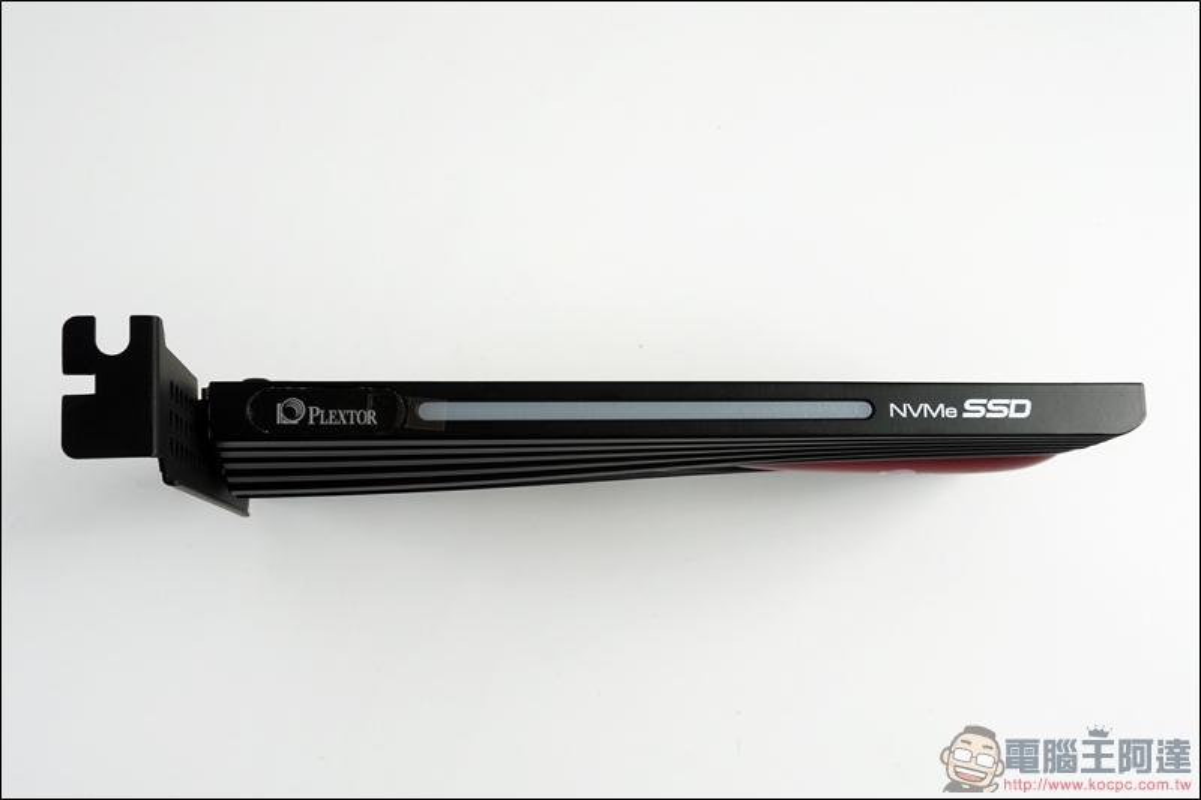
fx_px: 1101
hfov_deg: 57.2
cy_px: 400
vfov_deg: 40.0
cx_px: 600
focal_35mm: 33
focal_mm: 22
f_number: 16
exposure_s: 1/2.5
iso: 400
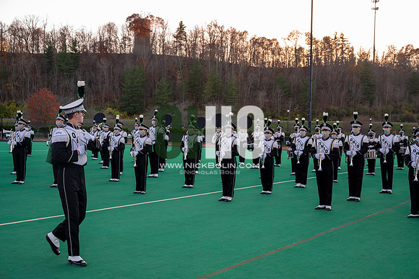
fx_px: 582
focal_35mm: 50
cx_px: 210
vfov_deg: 27.0
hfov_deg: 39.6
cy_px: 140
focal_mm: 50
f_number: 4
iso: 2000
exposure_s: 1/2000
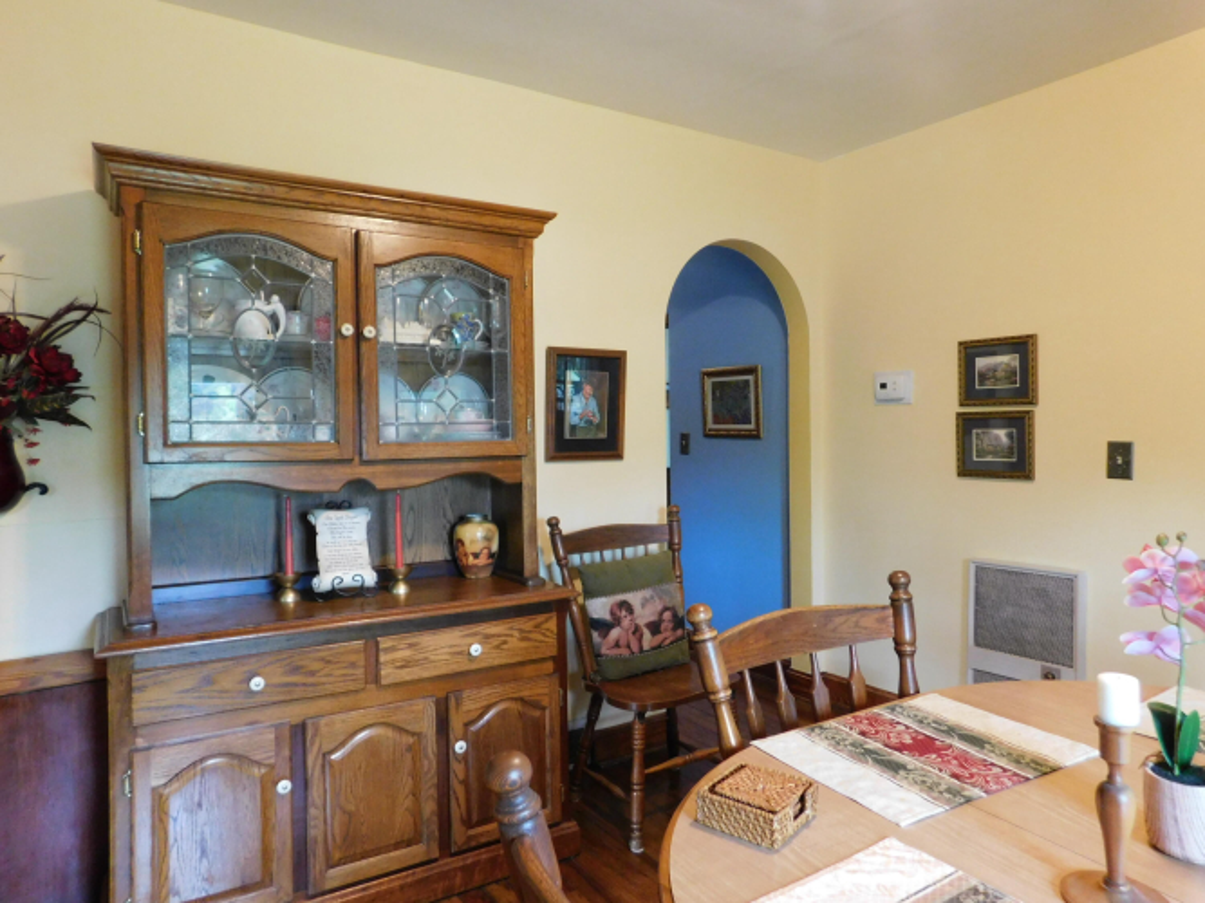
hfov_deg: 73.9
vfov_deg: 58.9
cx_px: 602
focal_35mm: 23
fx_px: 800
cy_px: 452
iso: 400
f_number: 3
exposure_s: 1/15
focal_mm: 4
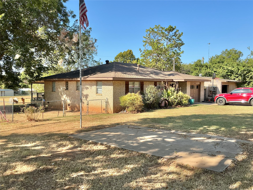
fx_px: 212
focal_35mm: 29
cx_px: 126
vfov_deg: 48.2
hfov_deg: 61.7
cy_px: 95
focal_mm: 3
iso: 25
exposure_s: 1/1055
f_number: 1.8
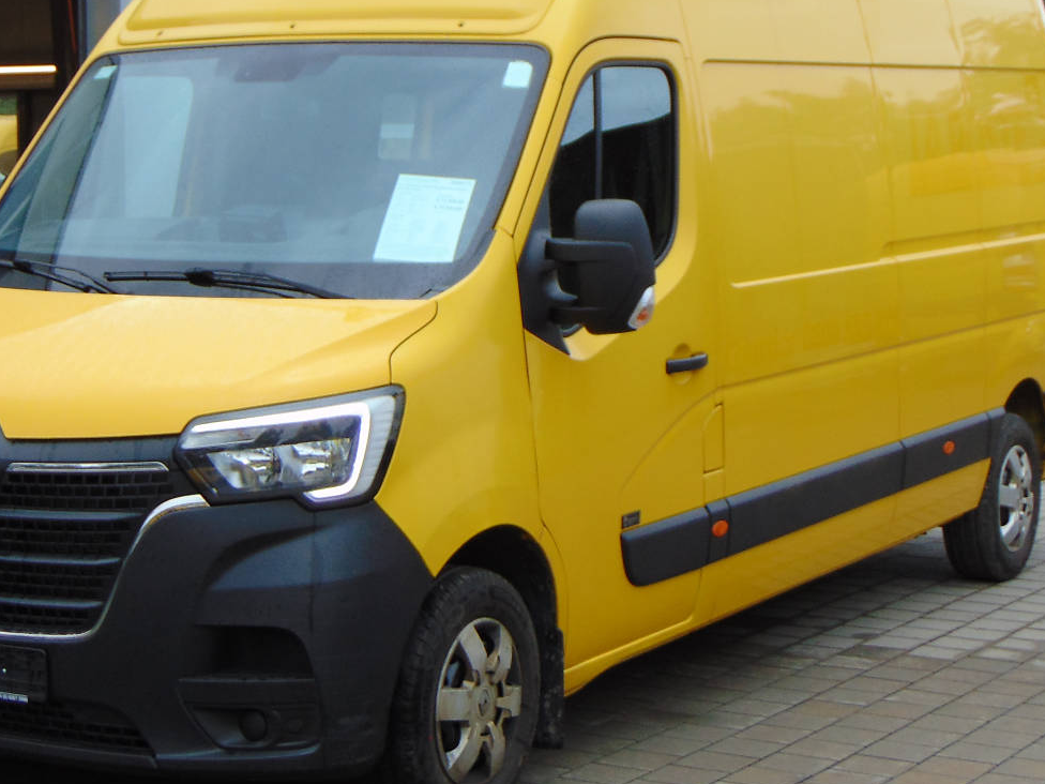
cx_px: 435
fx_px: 2475
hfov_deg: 23.8
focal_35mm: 82
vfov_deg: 18.0
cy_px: 336
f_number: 3.5
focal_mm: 9
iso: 80
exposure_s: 1/160
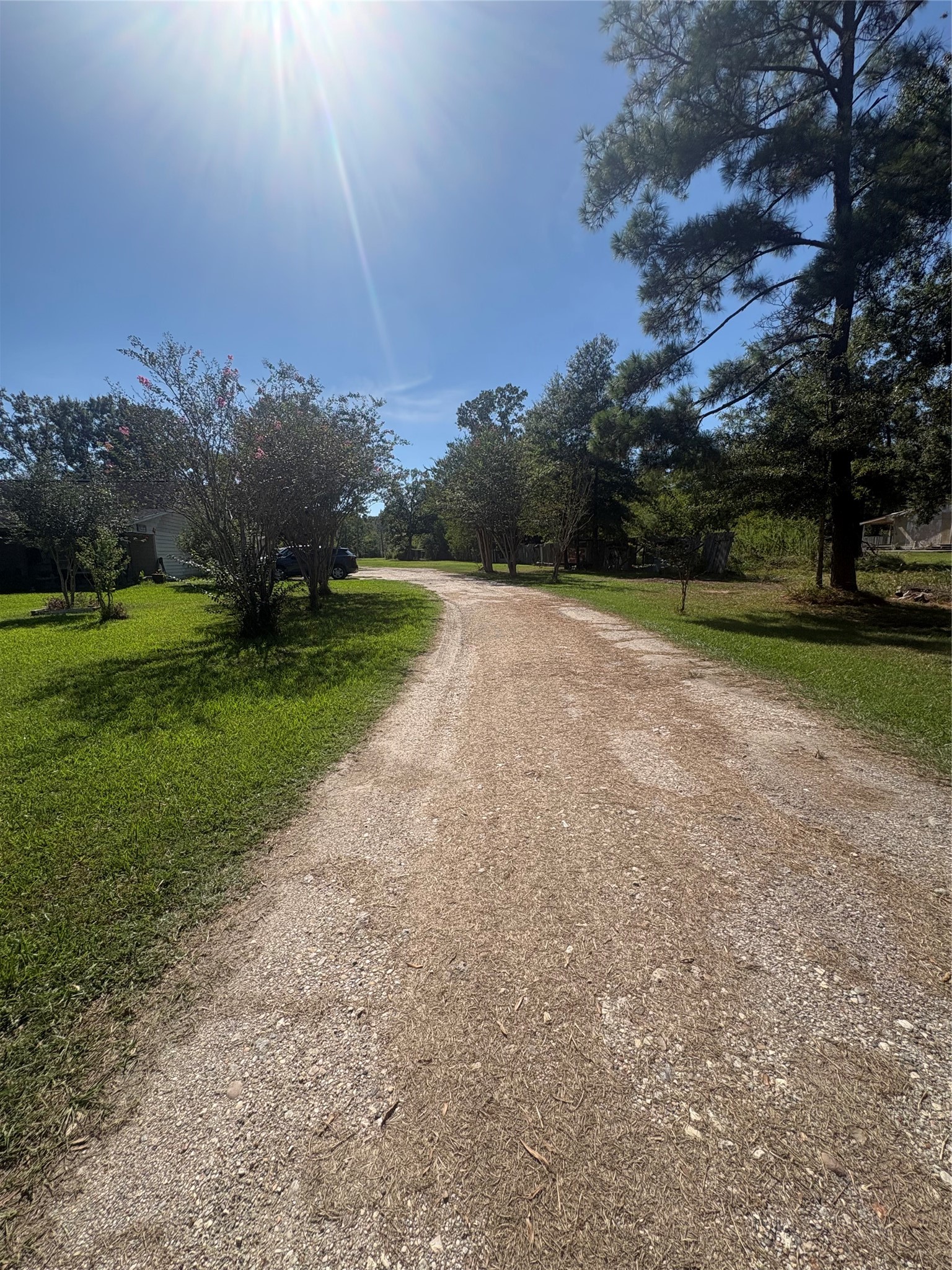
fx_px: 513
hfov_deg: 85.7
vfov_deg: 102.1
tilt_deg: -8.3
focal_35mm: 14
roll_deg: +1.6
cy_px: 635
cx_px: 476
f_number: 2.2
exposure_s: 1/2342
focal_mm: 2.22
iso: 50
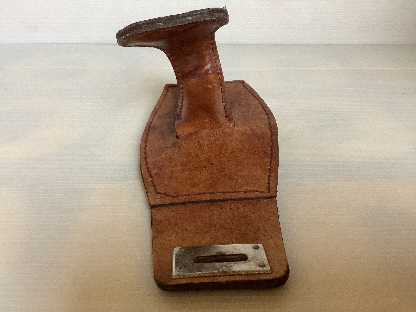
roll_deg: +0.2
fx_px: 373
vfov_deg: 45.4
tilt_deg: -30.7
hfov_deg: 58.4
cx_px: 208
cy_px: 156
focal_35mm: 31
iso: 250
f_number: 2.4
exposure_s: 1/60
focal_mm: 3.3
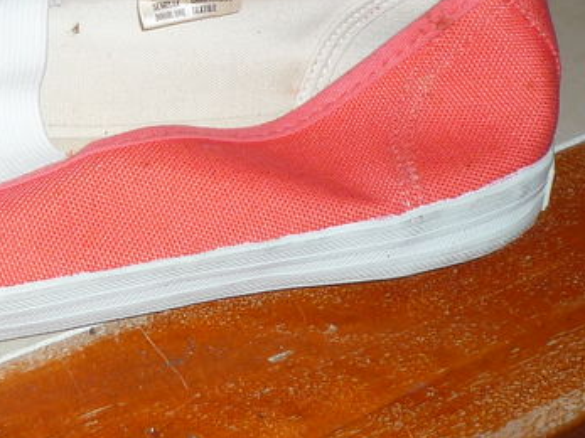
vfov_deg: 20.2
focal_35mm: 72
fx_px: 1216
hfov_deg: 25.9
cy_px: 74
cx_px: 27
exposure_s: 1/30
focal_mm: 4.4
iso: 100
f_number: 4
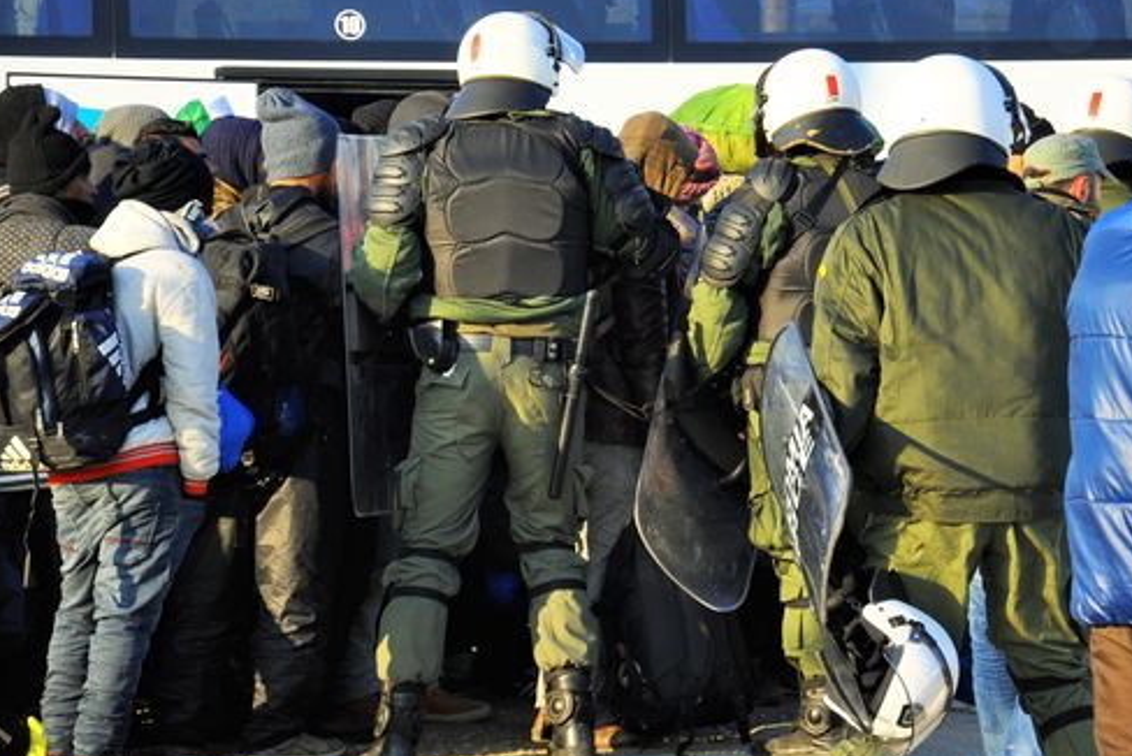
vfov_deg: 7.7
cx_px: 687
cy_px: 385
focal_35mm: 178
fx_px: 5600
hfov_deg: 11.5
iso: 320
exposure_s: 1/400
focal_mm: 92
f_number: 5.6
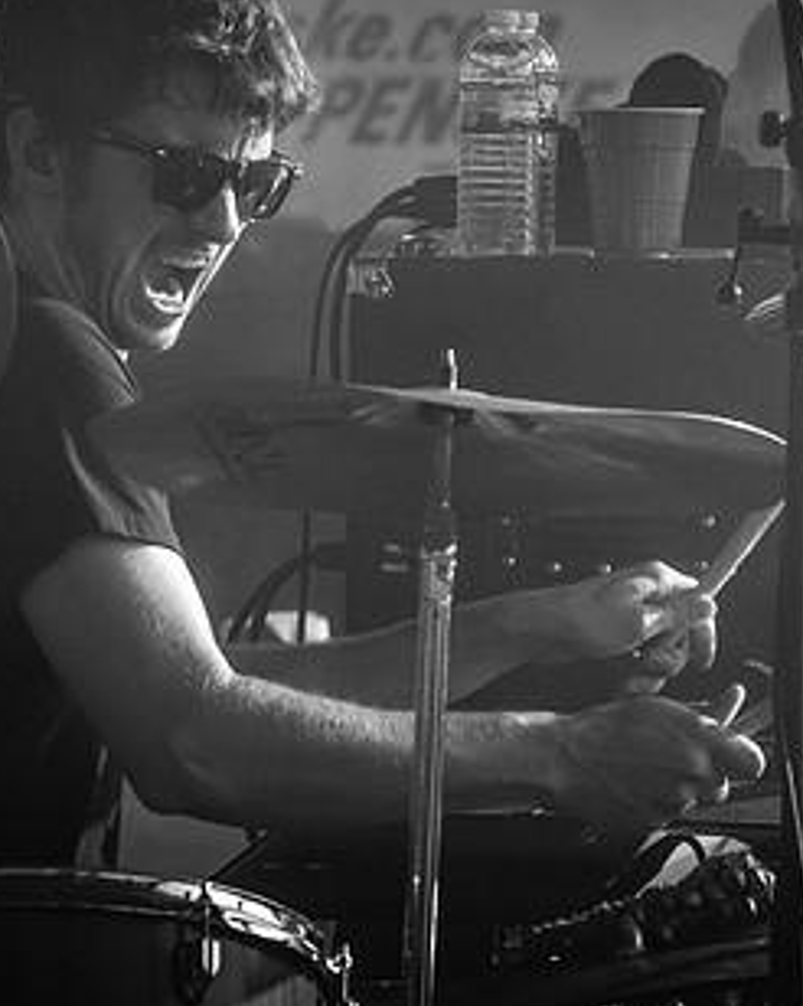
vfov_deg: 3.3
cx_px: 461
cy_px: 381
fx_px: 17247
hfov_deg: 2.7
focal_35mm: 580
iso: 1250
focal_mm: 210
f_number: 11
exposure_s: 1/800
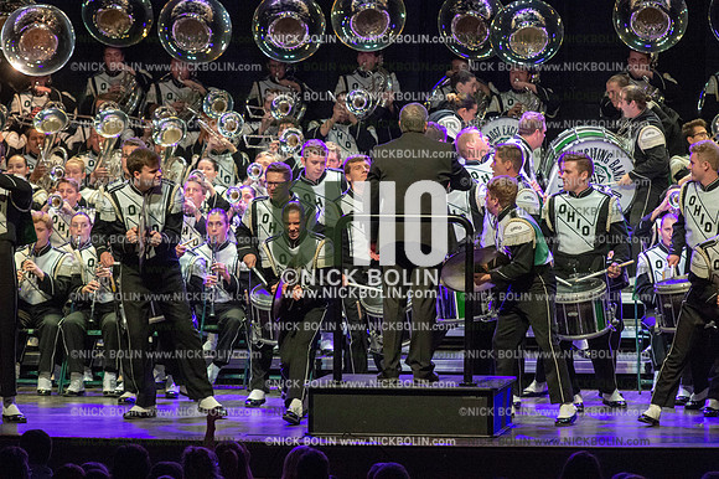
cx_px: 360
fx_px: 4192
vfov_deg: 6.5
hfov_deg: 9.8
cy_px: 240
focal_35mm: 210
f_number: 5.6
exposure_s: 1/400
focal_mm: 210
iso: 8000
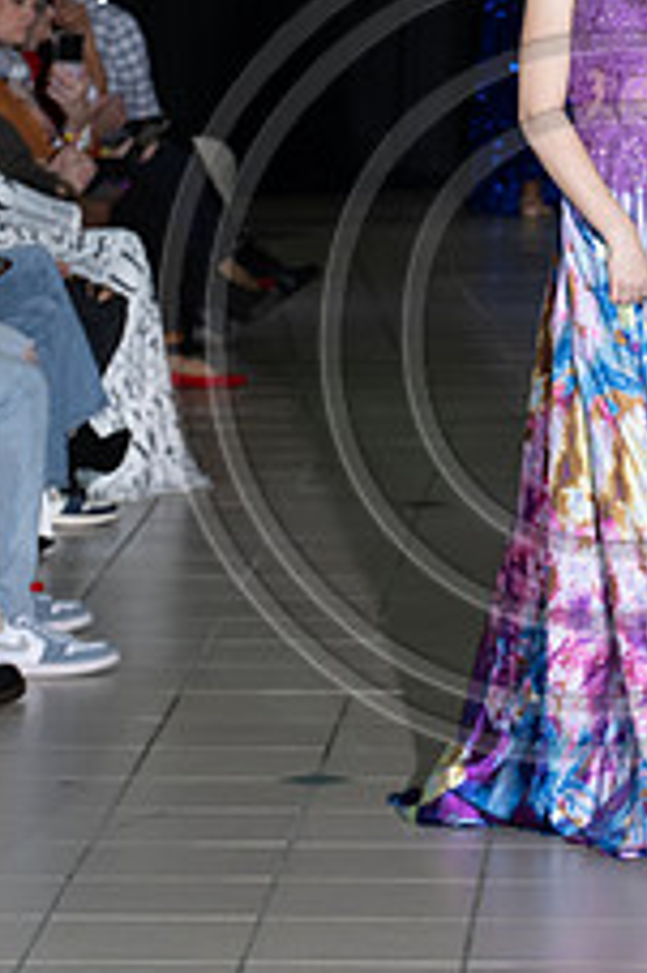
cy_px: 330
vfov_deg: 9.9
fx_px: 5615
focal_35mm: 208
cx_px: 591
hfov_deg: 6.6
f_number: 5.6
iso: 1250
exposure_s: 1/160
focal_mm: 105
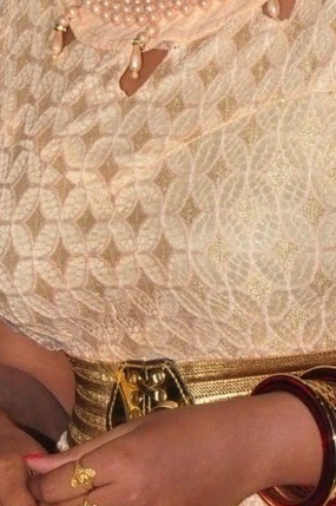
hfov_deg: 4.3
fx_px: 4426
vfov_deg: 6.5
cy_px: 117
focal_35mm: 315
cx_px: 200
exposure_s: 1/125
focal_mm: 75
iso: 3200
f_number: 6.3
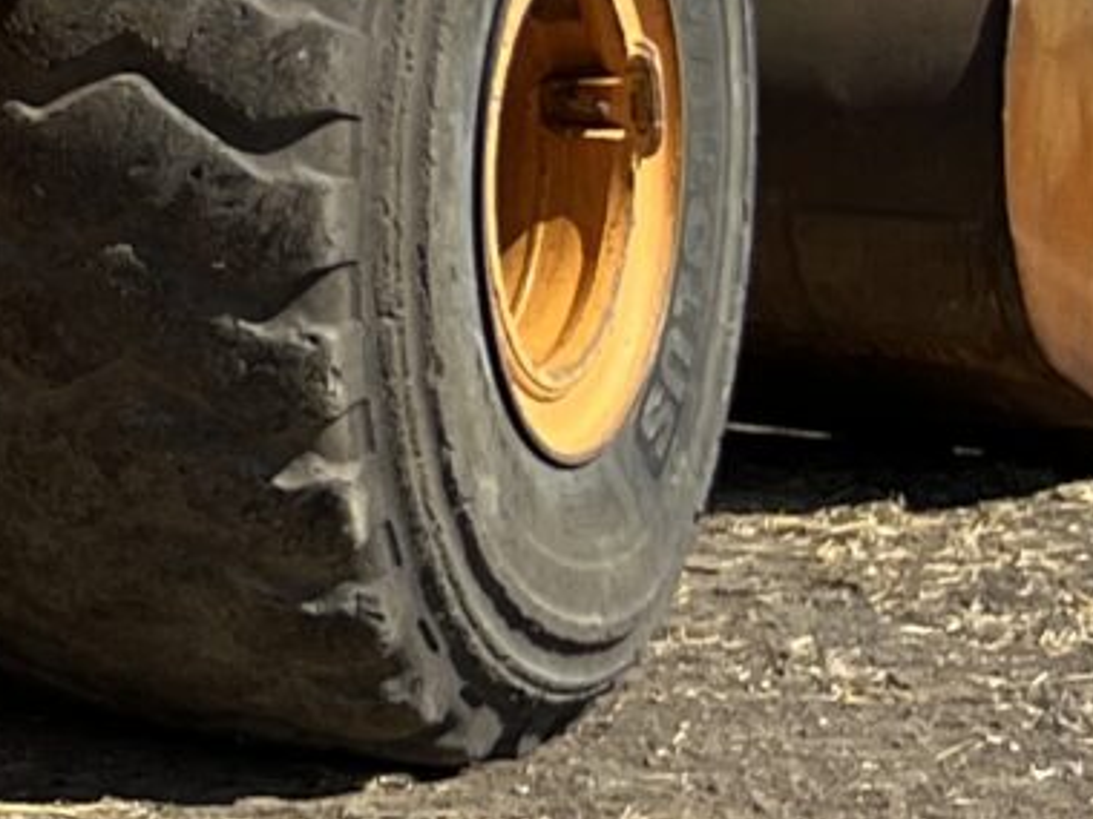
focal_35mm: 175
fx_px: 5526
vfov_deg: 8.3
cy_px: -491
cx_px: -1677
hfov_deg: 9.7
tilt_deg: -0.5
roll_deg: +0.9
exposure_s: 1/4444
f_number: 1.5
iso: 50
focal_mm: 5.7
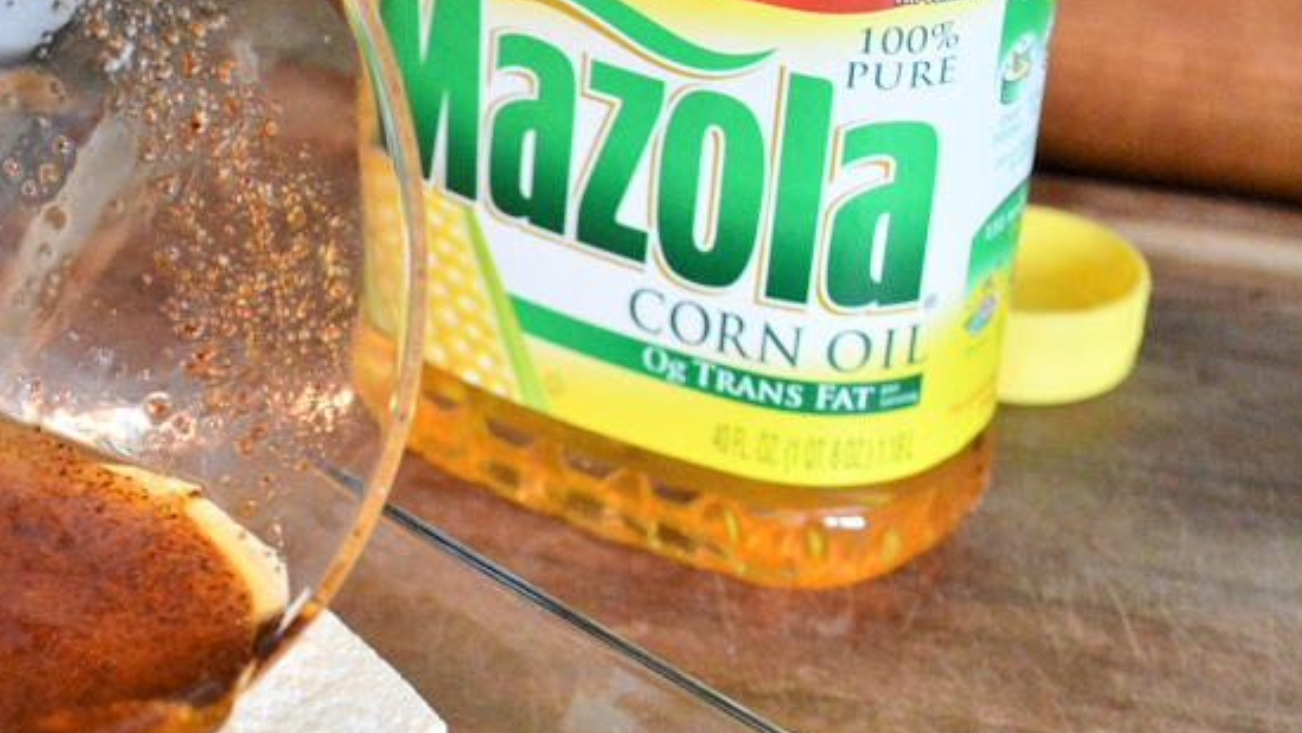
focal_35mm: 103
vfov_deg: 11.7
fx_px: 3556
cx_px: 273
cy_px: 657
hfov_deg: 20.5
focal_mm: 40
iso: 3200
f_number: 5.3
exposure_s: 1/60
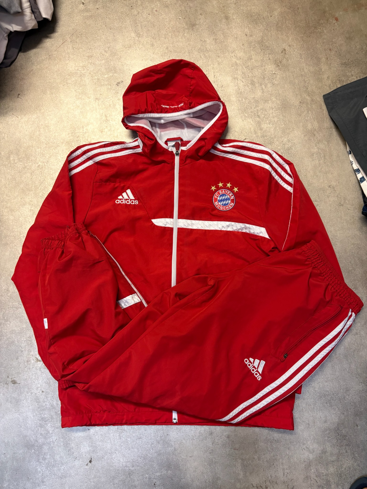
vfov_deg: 67.3
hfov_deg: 53.1
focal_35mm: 26
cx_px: 184
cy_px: 244
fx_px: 368
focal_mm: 5.96
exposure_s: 1/50
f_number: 1.6
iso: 200
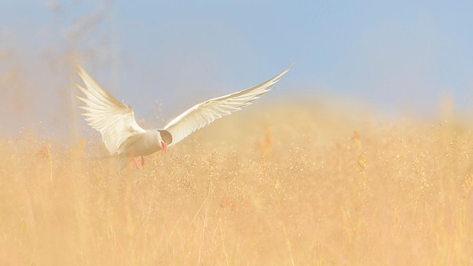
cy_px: 87
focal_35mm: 618
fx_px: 7747
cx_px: 218
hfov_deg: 3.5
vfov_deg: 2.0
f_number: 4
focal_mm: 500
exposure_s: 1/3200
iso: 640
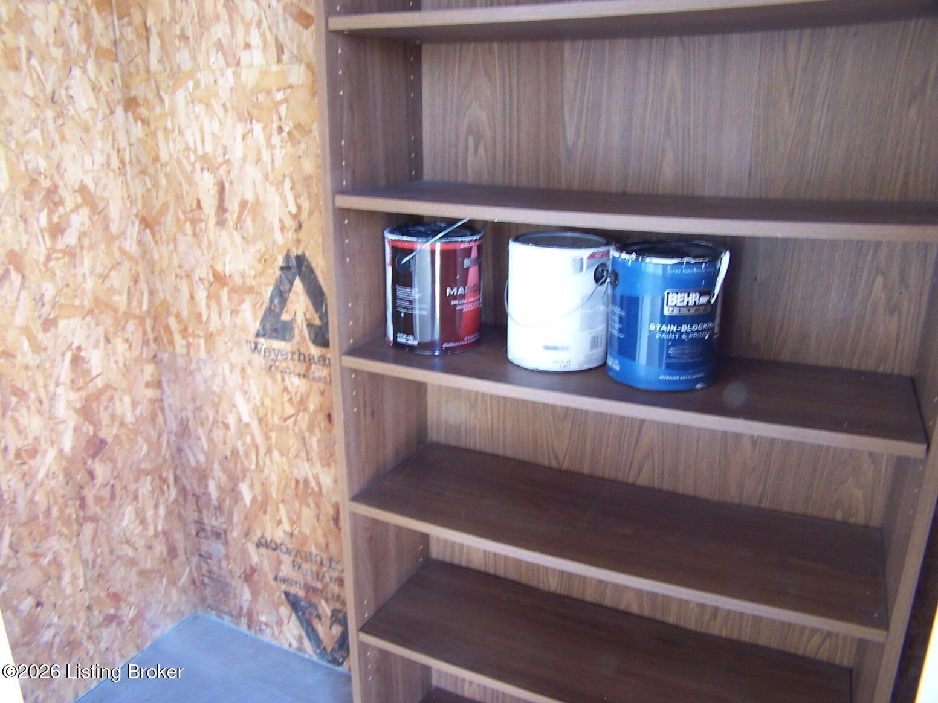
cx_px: 469
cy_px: 352
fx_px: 1030
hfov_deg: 49.0
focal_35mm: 38
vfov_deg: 37.7
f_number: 2.8
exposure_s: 1/4
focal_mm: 6.3
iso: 80
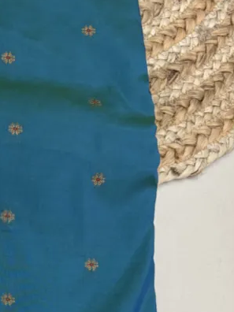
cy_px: 311
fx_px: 757
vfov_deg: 22.4
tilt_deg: -70.9
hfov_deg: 16.1
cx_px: -114
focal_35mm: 84
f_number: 1.6
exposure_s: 1/50
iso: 100
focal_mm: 5.96
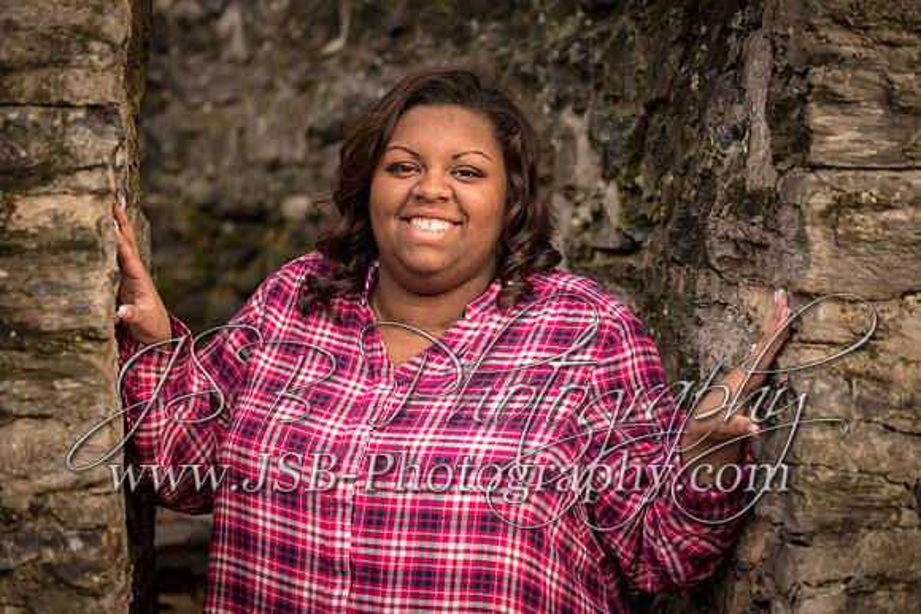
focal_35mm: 82
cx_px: 491
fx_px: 2102
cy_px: 327
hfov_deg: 24.7
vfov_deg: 16.6
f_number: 2.8
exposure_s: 1/125
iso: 200
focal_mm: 75
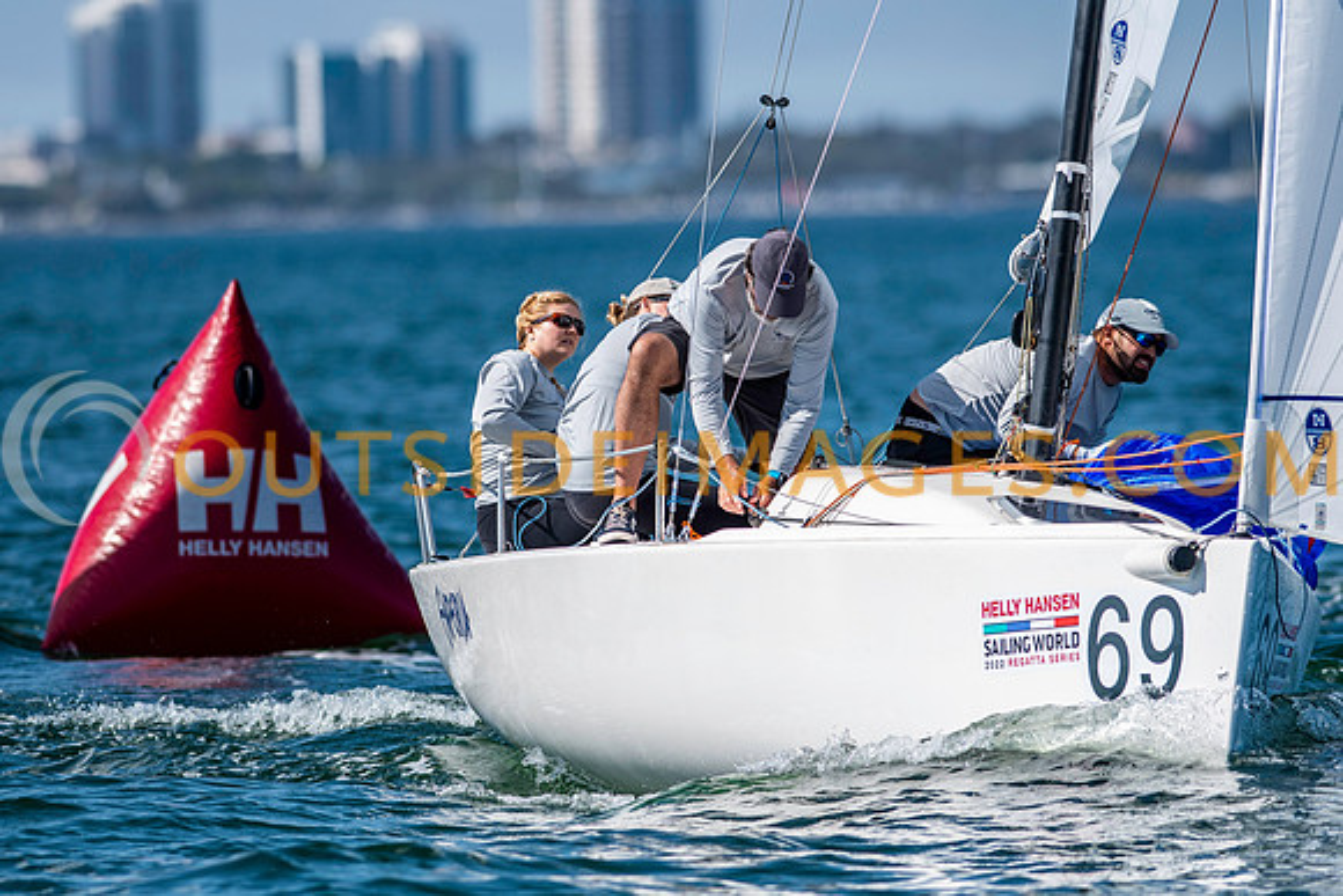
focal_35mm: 496
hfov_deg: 4.2
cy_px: 485
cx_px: 616
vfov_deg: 2.8
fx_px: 18489
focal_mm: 300
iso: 200
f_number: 5
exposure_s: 1/4000
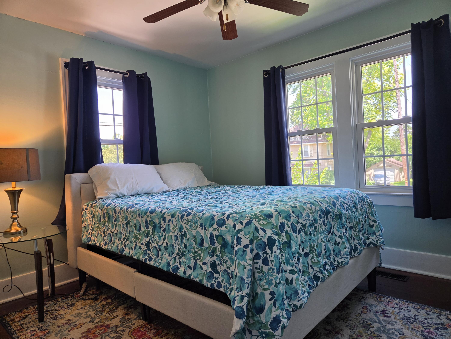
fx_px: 300
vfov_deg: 58.9
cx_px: 226
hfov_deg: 73.9
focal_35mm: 23
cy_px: 170
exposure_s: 1/120
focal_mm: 5.4
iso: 80
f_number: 1.8
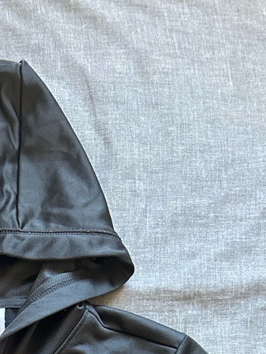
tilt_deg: -79.2
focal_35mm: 78
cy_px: 524
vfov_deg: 21.3
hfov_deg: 18.1
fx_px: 799
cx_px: -35
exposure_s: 1/60
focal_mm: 5.7
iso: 400
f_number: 1.5
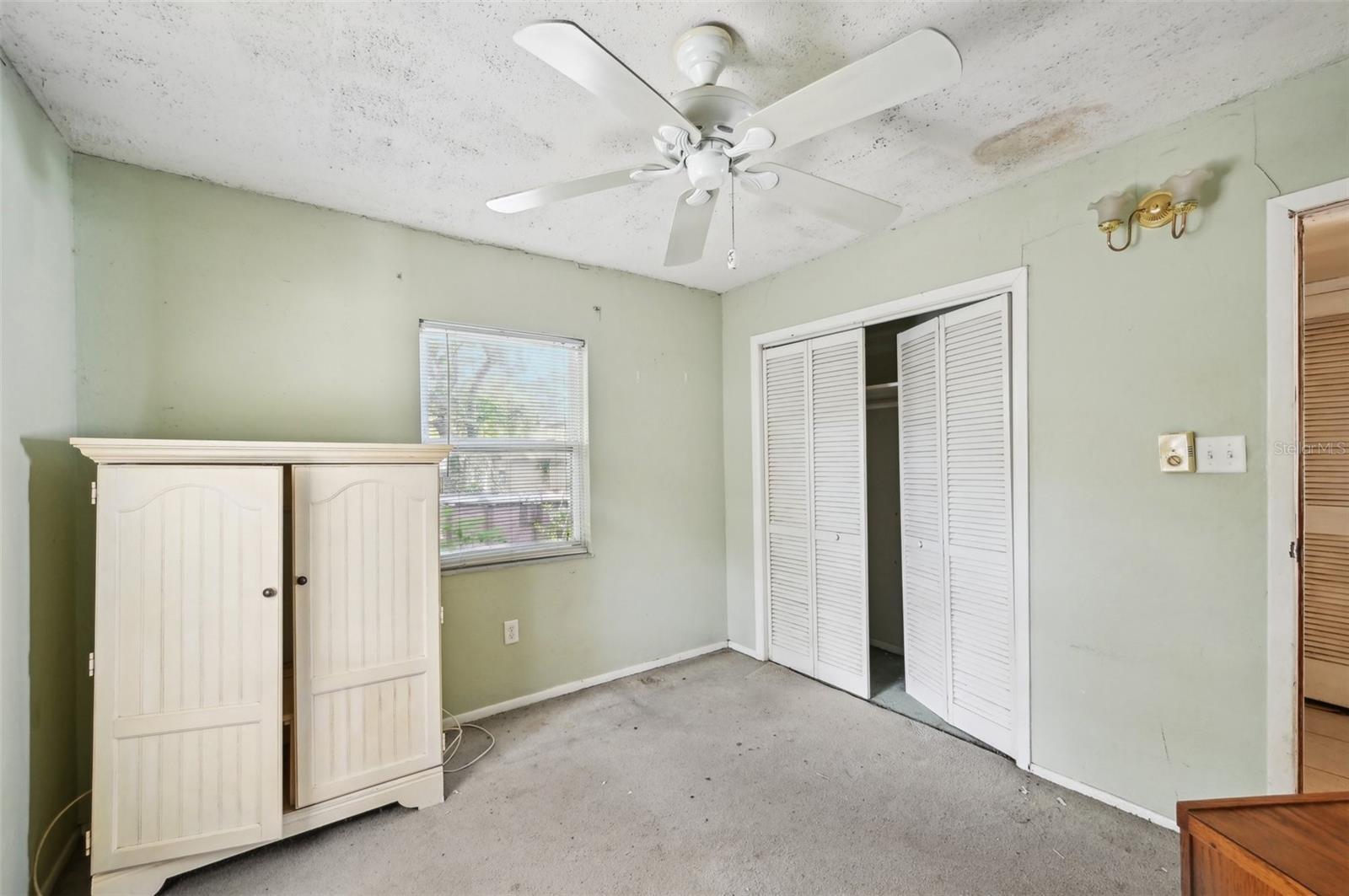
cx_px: 674
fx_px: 524
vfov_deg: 81.1
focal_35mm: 14
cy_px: 448
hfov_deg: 104.3
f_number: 8
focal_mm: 14
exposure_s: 1/13
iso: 400
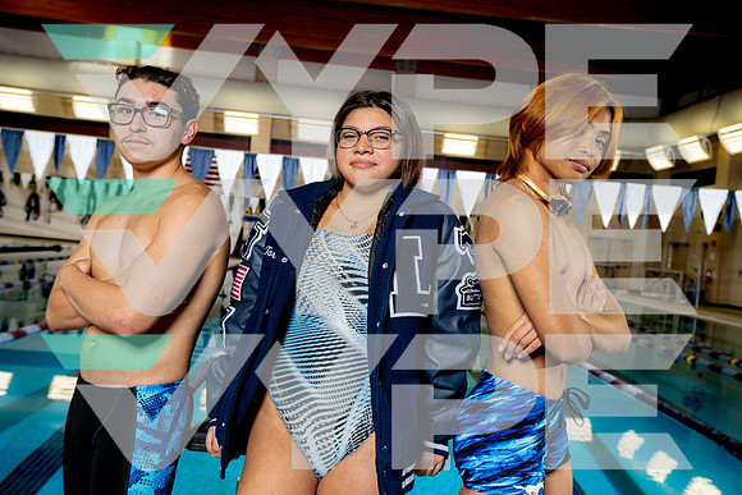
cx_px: 371
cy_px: 248
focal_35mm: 34
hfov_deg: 55.8
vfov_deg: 38.9
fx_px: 701
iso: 320
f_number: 5.6
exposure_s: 1/250
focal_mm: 34
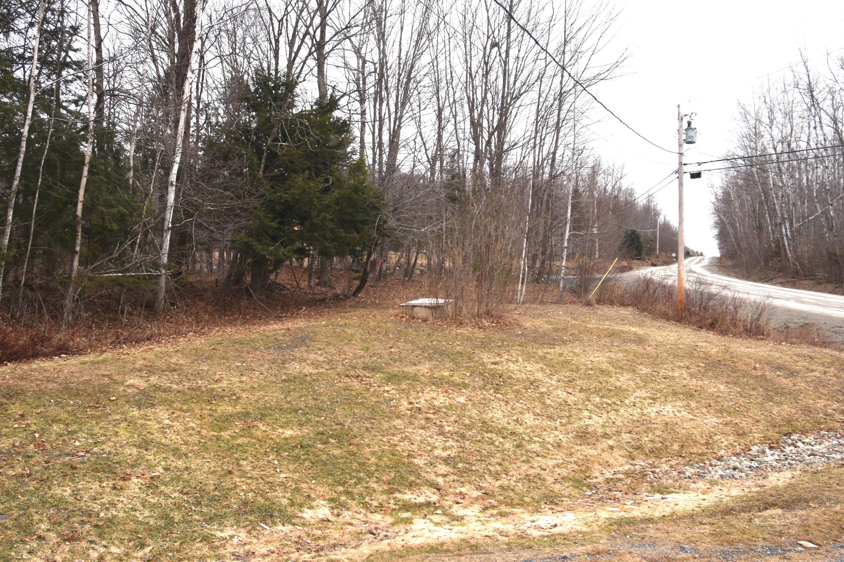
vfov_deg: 43.6
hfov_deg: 61.9
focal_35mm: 30
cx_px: 422
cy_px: 281
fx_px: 703
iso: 100
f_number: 7.1
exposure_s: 1/200
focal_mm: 20
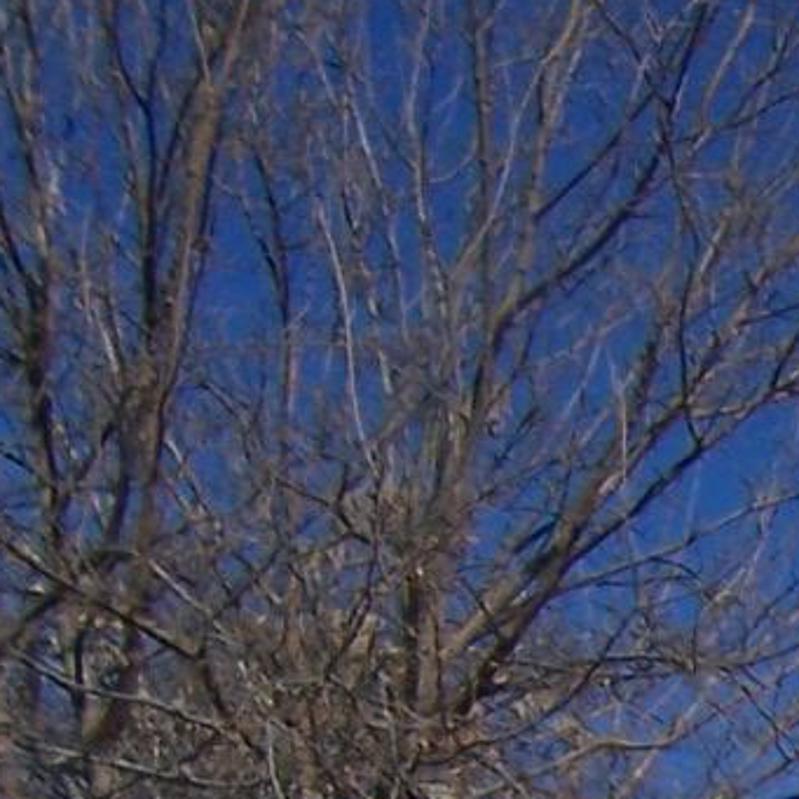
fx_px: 3813
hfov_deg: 10.6
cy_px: 1389
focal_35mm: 146
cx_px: 1797
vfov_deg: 11.2
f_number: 5.6
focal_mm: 5.6
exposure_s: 1/1000
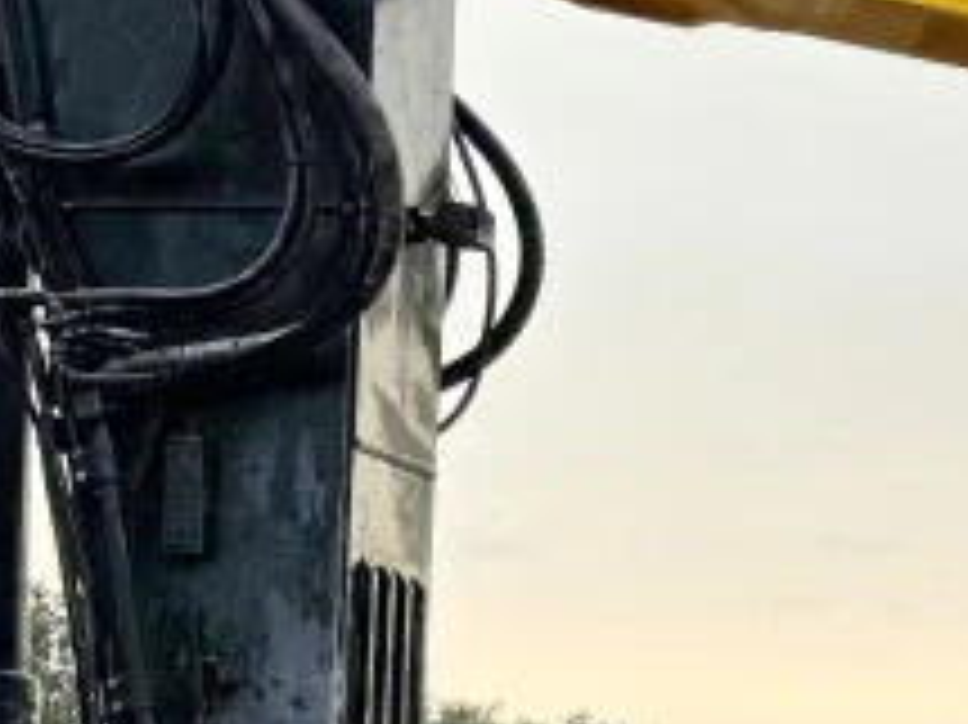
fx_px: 3745
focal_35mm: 134
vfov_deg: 10.9
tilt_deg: +5.9
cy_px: 787
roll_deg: +0.9
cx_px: 2400
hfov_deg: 11.7
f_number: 1.78
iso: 80
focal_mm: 6.76
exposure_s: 1/308
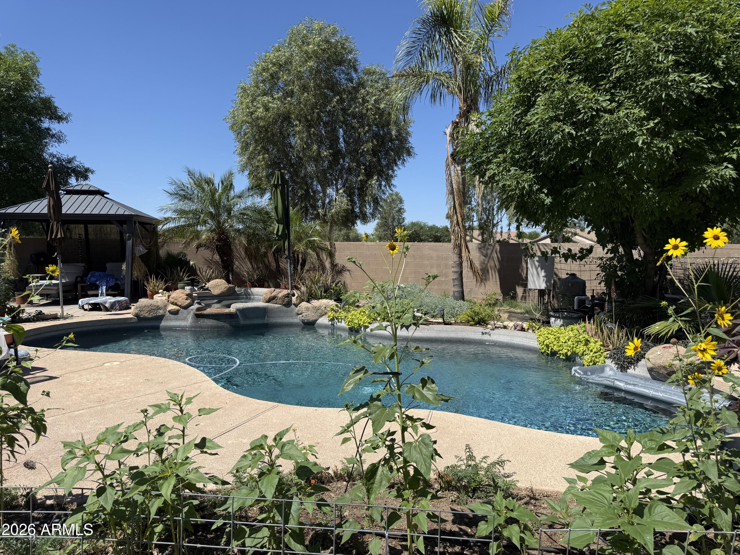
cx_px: 370
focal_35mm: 24
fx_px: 513
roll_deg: -0.8
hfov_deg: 71.6
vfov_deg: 56.8
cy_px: 278
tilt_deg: -3.7
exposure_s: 1/5714
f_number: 1.78
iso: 80
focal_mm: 6.76
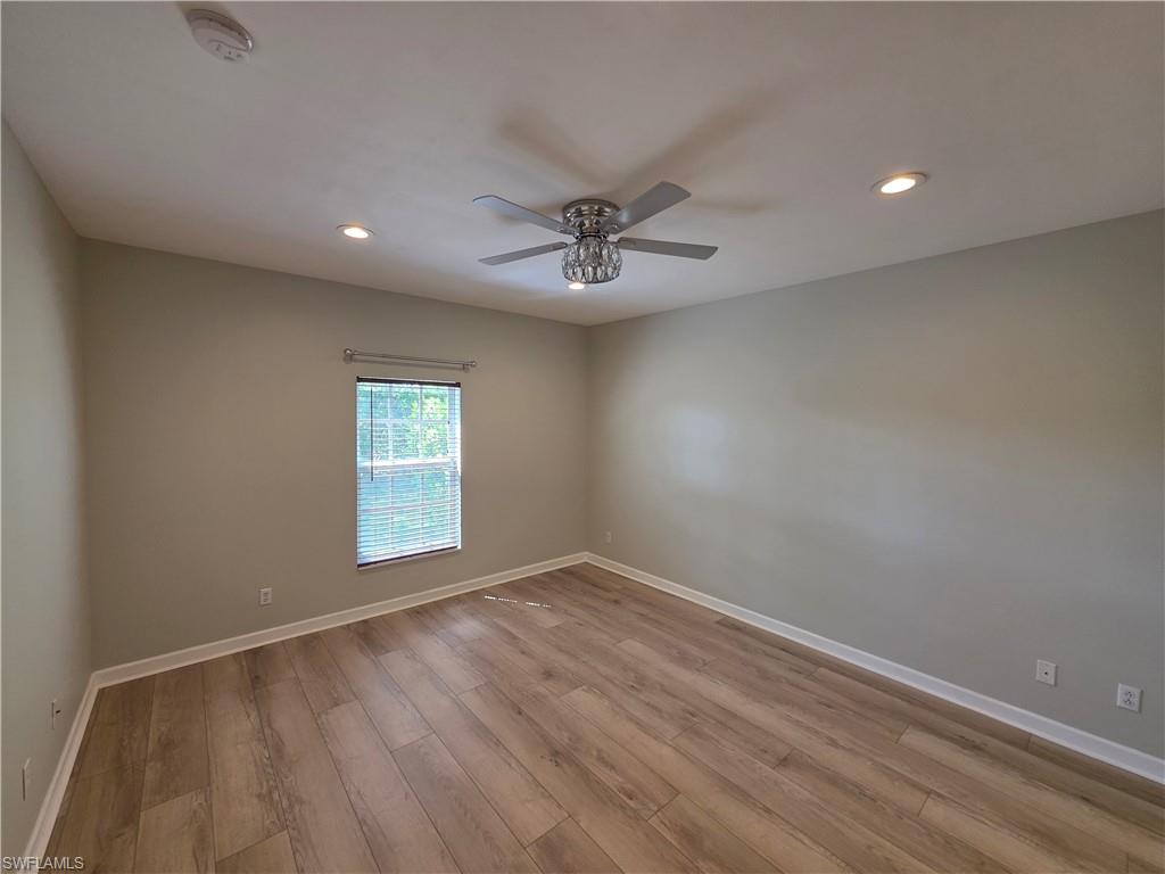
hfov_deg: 106.2
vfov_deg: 89.9
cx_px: 582
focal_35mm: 13
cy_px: 437
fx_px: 438
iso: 125
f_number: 1.9
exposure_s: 1/120
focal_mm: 2.2
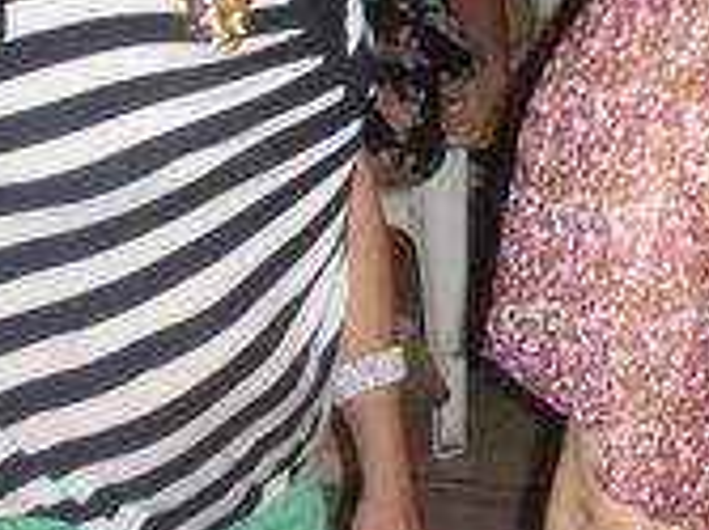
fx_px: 2988
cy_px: -81
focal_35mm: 146
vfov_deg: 10.0
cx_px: 701
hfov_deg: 13.4
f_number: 3.5
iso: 320
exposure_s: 1/30
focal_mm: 6.7
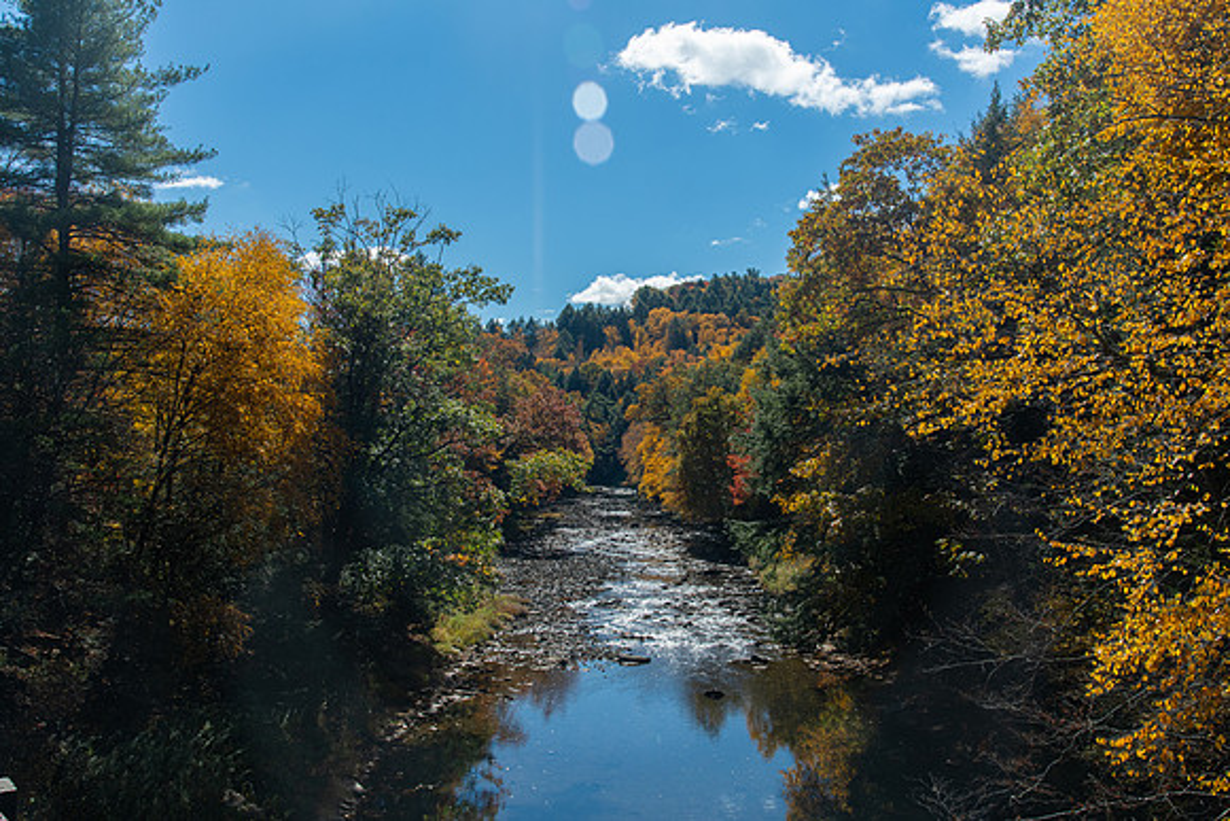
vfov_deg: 37.9
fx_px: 1196
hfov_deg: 54.4
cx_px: 615
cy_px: 410
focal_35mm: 35
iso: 400
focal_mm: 35
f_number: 14
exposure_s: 1/500
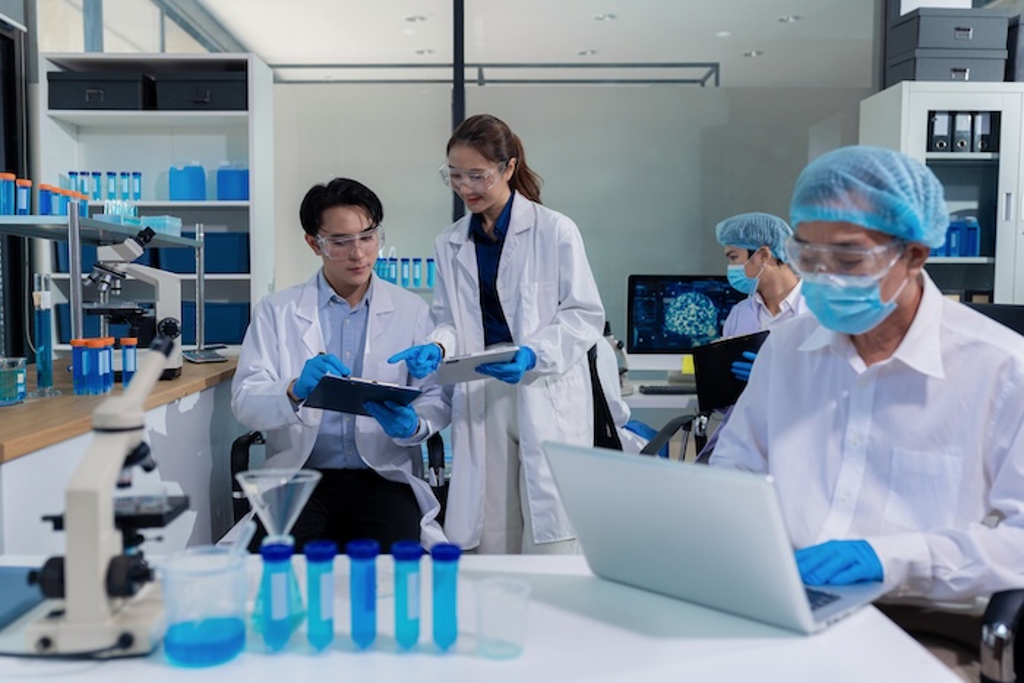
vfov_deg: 40.4
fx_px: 927
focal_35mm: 33
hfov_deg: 57.8
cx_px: 512
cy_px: 342
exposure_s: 1/320
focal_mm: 32.6
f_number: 2.5
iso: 400
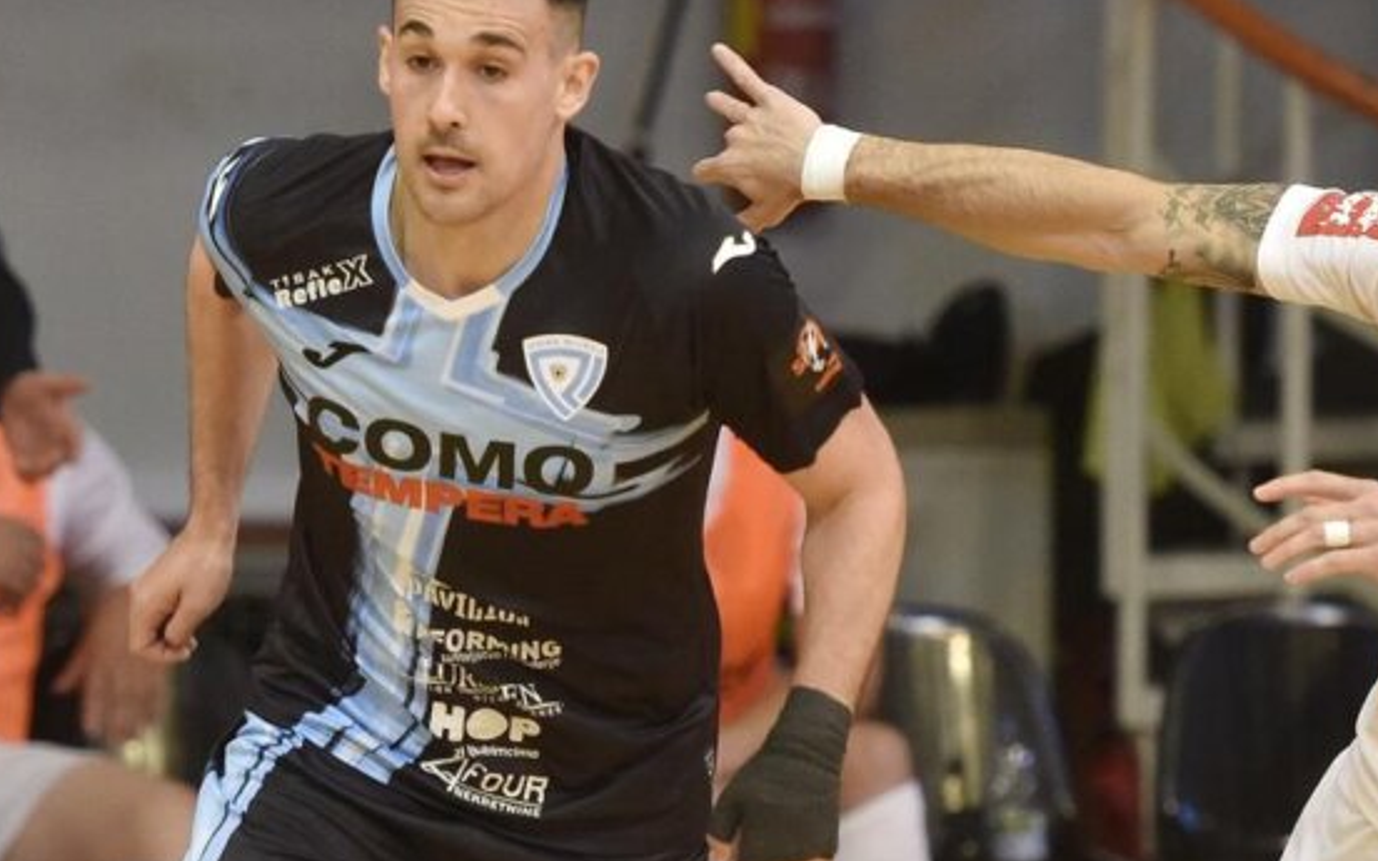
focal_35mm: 407
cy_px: 882
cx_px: 859
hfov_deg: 5.2
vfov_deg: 3.2
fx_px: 15285
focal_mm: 175
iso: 2000
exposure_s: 1/800
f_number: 3.2
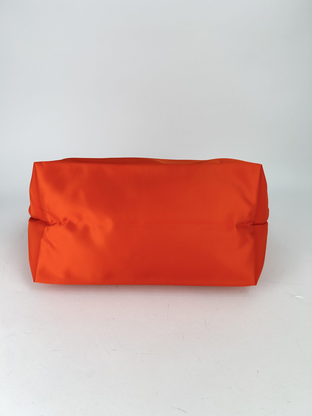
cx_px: 156
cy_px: 208
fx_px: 312
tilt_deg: -26.0
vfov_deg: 67.3
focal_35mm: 26
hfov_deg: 53.1
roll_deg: -3.9
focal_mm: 5.7
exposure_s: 1/157
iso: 40
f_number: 1.5
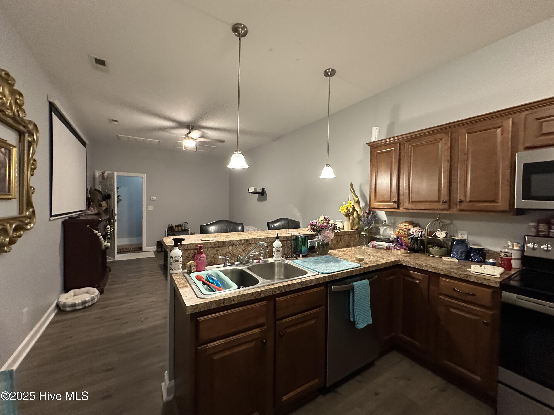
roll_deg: -2.8
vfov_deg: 85.7
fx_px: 224
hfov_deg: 102.1
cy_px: 208
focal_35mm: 14
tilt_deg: -3.1
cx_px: 277
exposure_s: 1/60
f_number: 2.2
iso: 640
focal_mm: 2.22
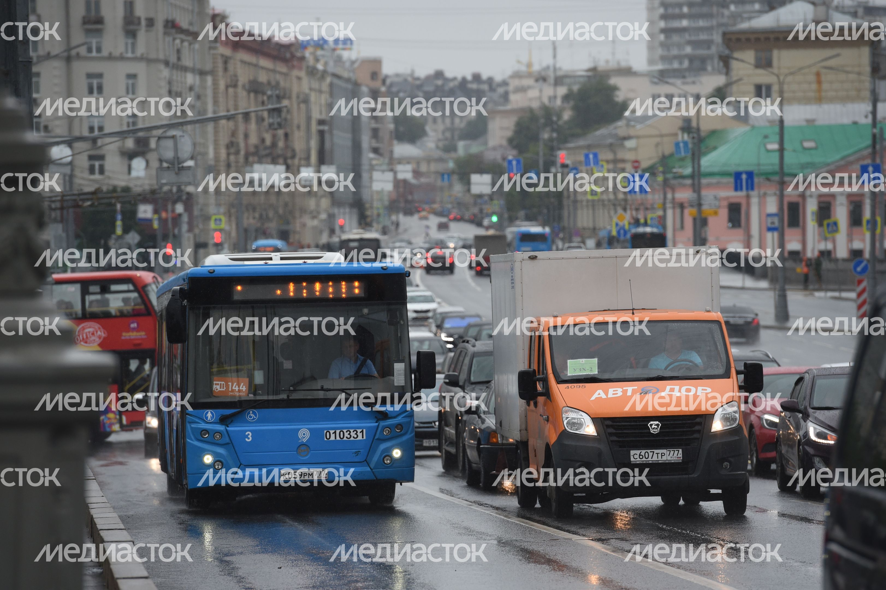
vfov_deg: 6.9
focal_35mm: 200
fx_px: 4920
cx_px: 443
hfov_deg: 10.3
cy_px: 295
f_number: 5
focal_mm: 200
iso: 1000
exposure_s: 1/2500
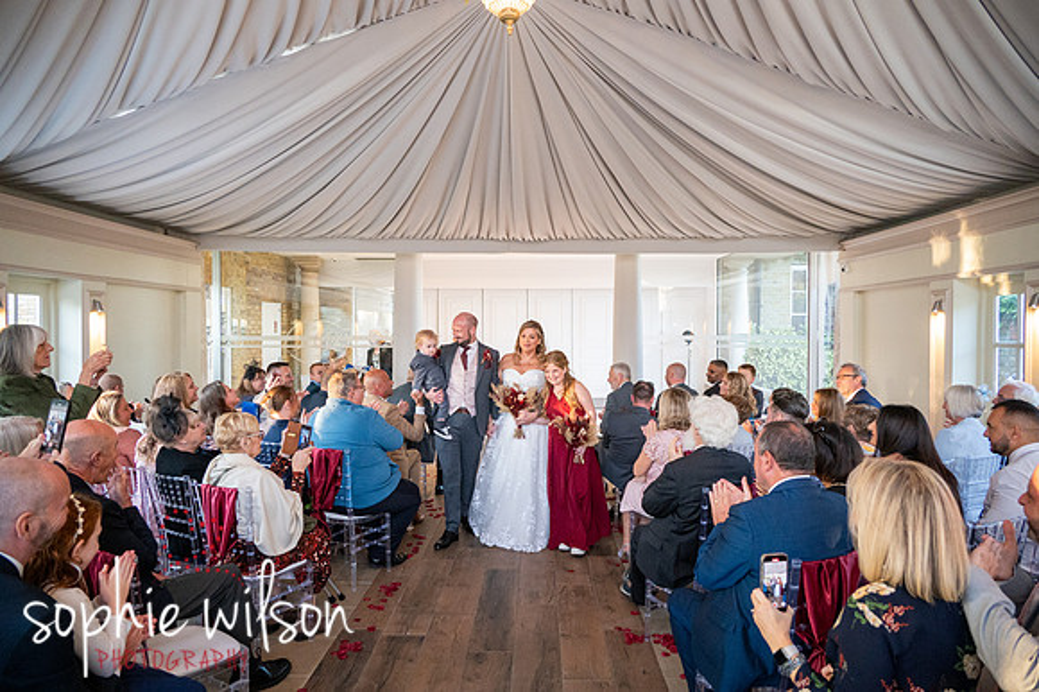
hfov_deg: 72.8
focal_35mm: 24
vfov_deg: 52.3
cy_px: 346
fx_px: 704
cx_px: 520
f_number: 4
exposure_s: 1/250
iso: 5000
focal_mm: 24
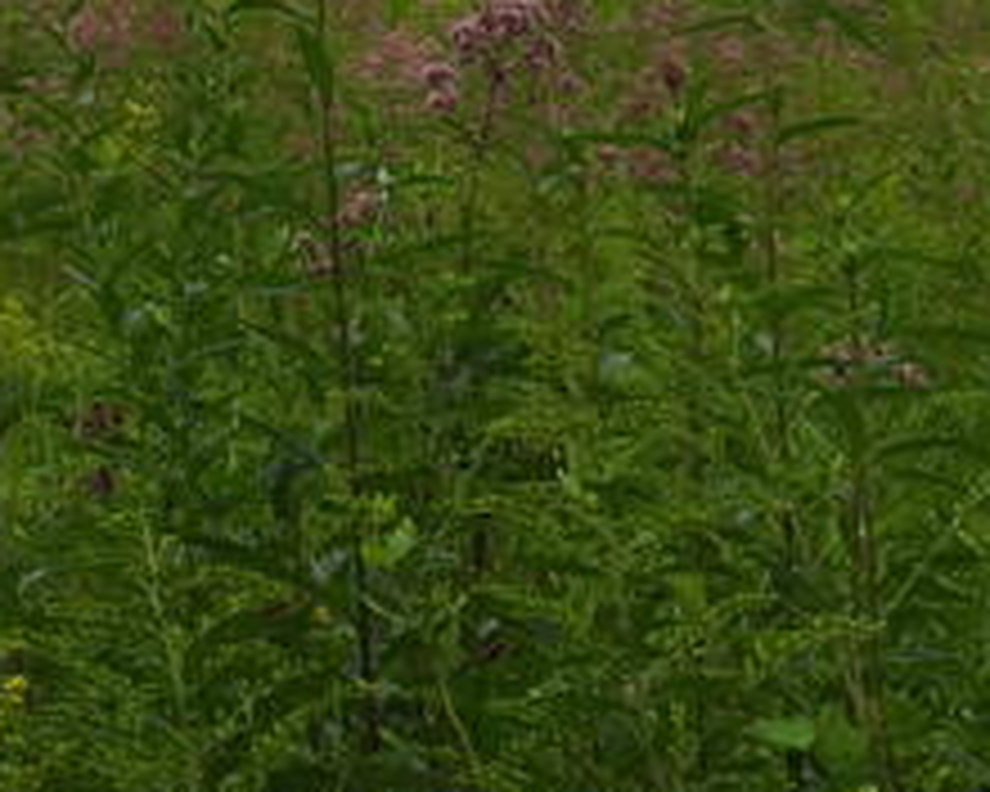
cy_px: -310
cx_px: 22
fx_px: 3018
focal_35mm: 103
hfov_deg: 18.2
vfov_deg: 14.2
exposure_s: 1/1883
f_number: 2.2
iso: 32
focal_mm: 4.15
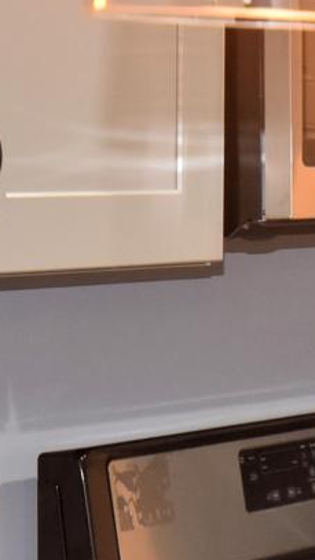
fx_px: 2583
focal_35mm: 174
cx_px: 398
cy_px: 335
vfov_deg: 12.4
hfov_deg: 6.9
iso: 400
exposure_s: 1/15
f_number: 4.5
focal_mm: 22
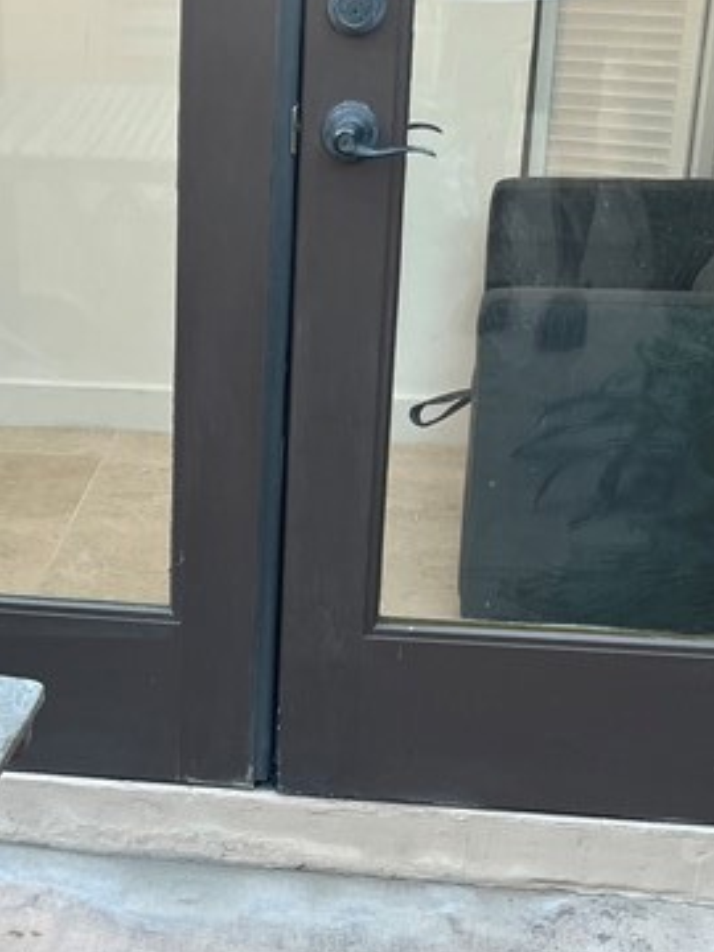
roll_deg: -0.2
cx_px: 122
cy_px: 733
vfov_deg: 26.0
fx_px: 2035
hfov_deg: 19.6
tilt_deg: -25.3
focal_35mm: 74
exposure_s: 1/120
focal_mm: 5.1
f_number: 1.6
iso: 80
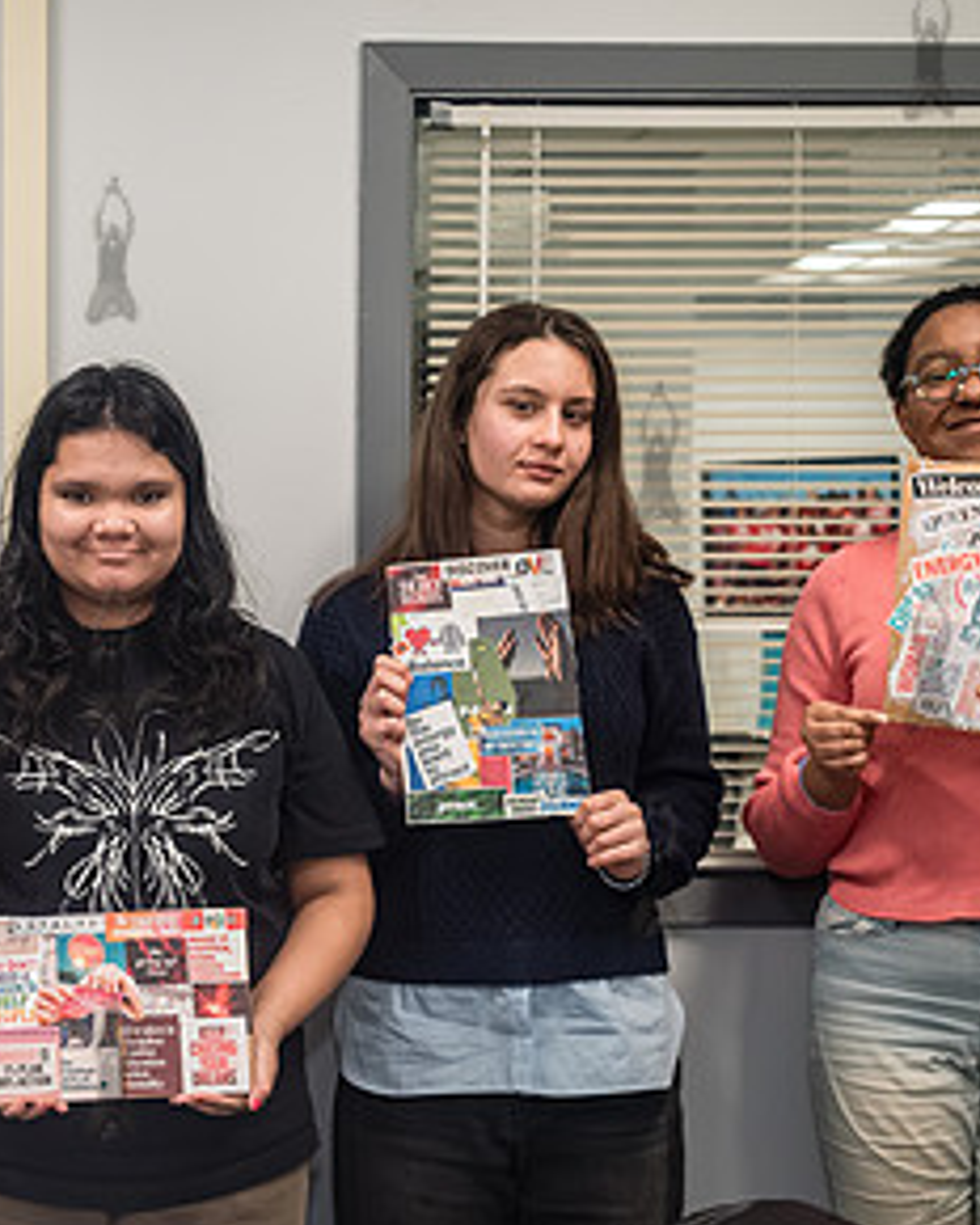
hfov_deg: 19.7
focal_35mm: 76
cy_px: 785
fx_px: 2755
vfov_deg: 25.0
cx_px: 34
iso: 2500
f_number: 4
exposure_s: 1/320
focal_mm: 35
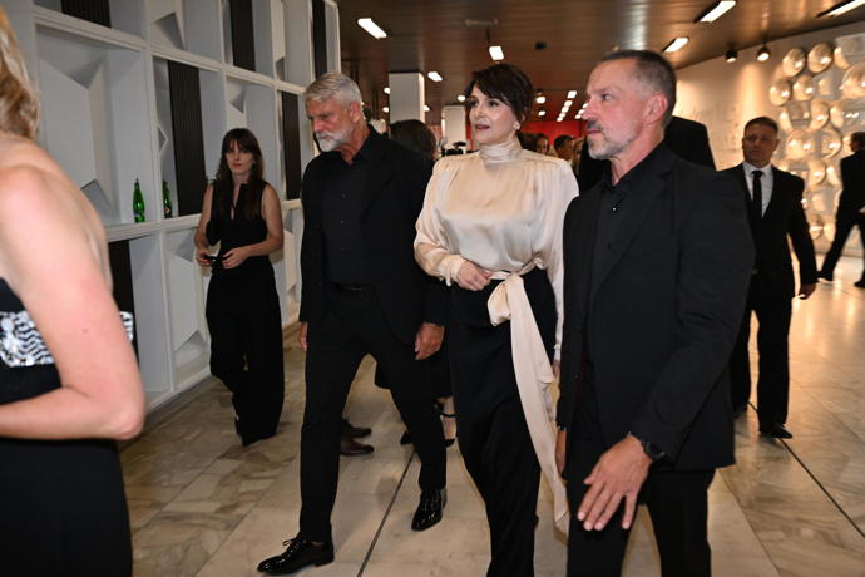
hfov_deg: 58.0
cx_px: 432
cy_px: 288
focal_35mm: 32
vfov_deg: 40.5
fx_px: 781
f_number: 4
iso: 2500
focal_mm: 32.5
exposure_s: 1/160
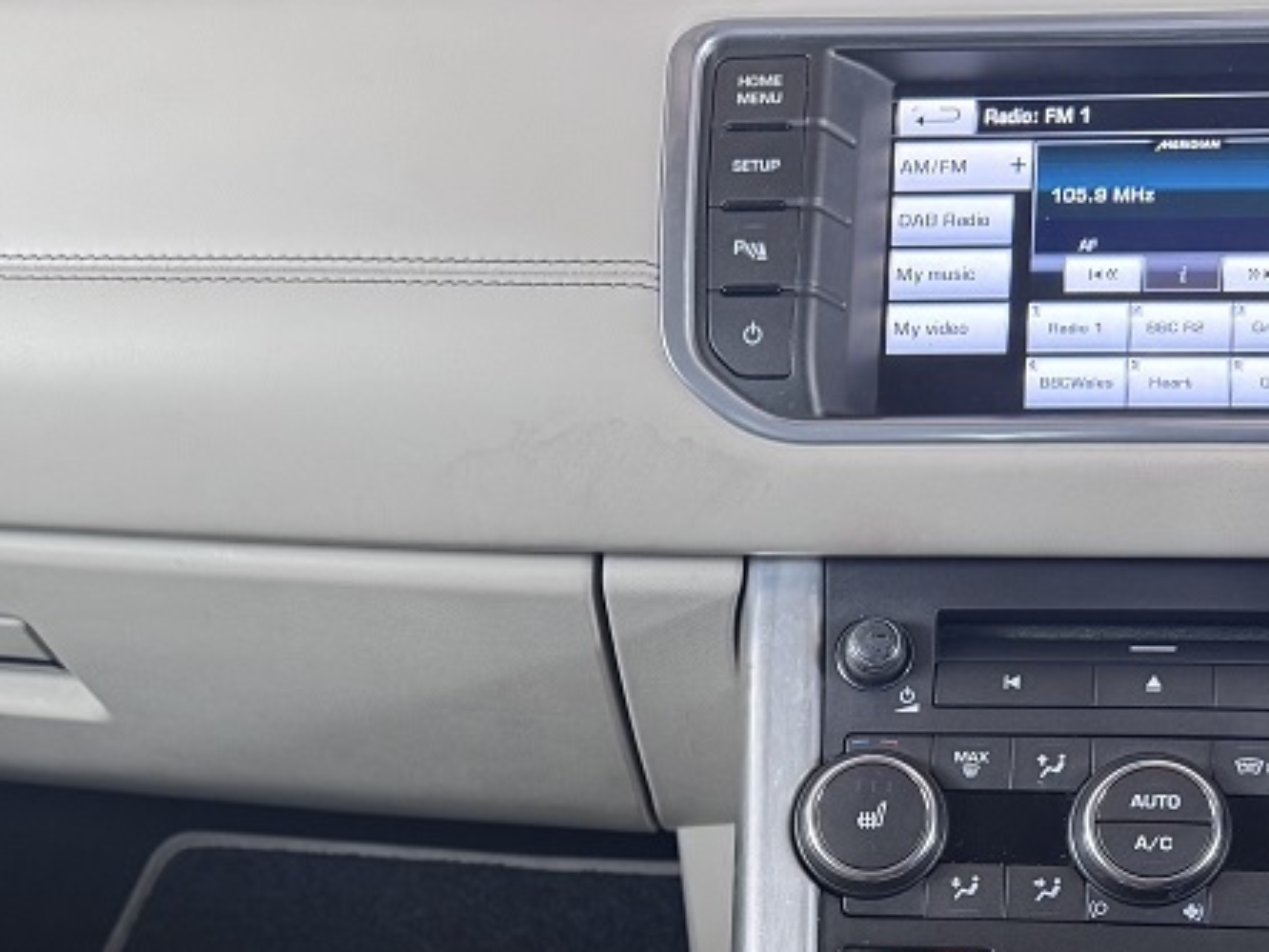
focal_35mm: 54
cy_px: 1006
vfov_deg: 25.4
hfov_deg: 35.5
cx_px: 546
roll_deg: +4.5
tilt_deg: -38.2
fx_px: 1980
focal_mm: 6.76
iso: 200
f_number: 1.78
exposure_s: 1/50
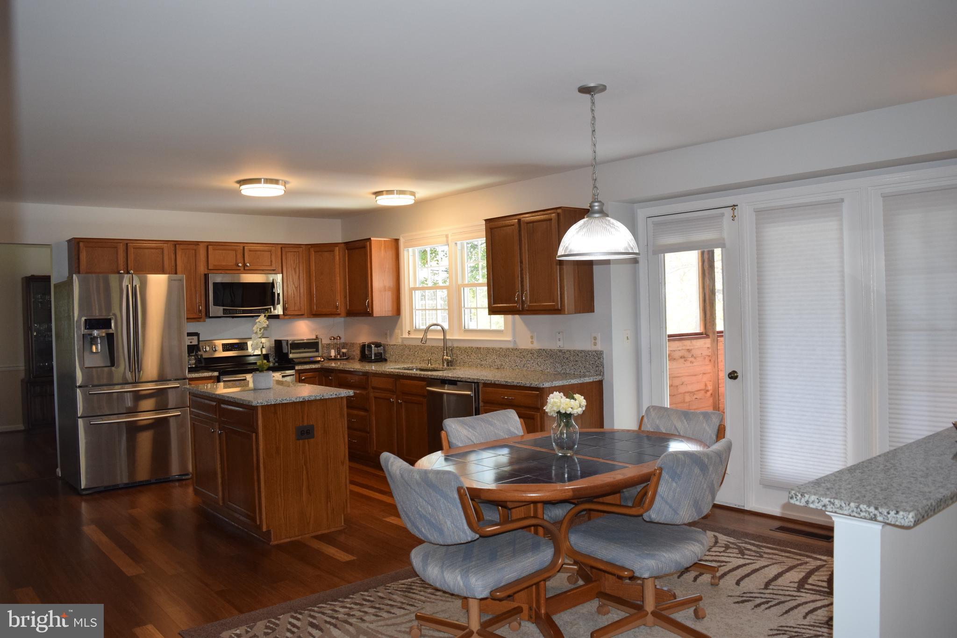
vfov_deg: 47.9
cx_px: 478
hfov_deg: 67.4
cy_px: 319
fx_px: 718
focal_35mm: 27
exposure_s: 1/100
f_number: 5
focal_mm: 18
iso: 800
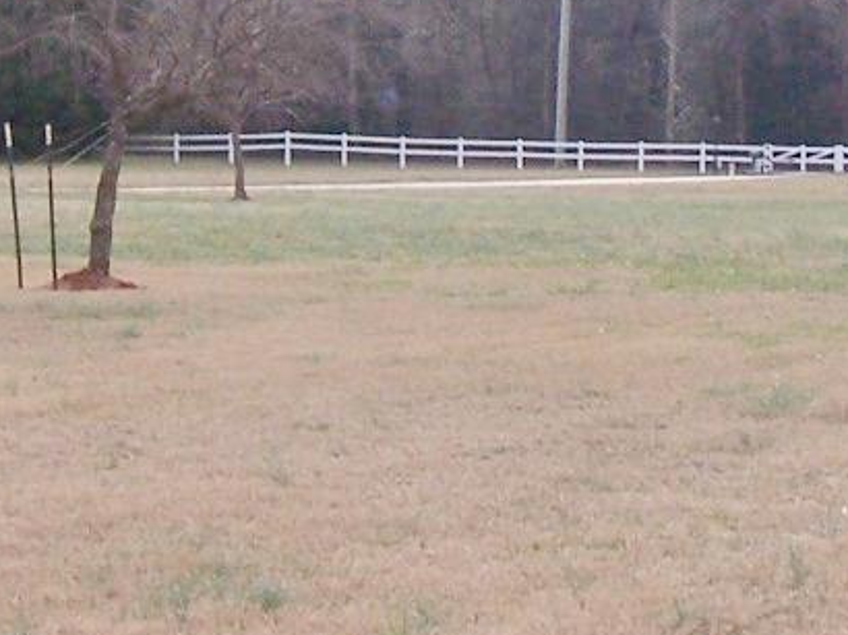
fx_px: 3526
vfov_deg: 10.2
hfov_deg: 13.7
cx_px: 527
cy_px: -83
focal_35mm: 144
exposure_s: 1/800
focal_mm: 6.3
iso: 80
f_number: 4
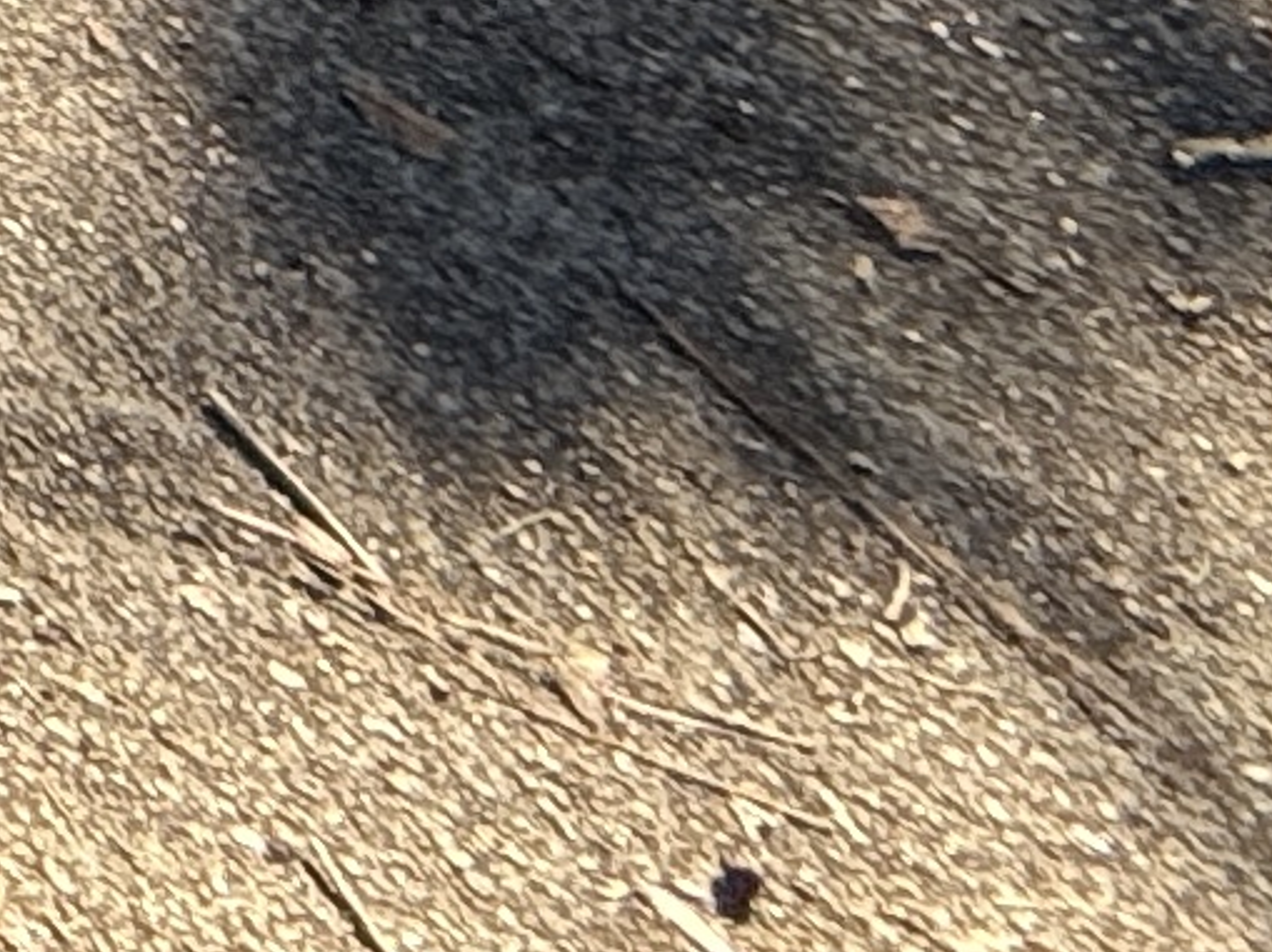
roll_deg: -3.8
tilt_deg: -29.0
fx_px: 4076
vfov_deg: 8.9
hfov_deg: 9.3
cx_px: -3289
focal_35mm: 111
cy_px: -2399
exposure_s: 1/294
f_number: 2.2
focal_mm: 2.22
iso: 64
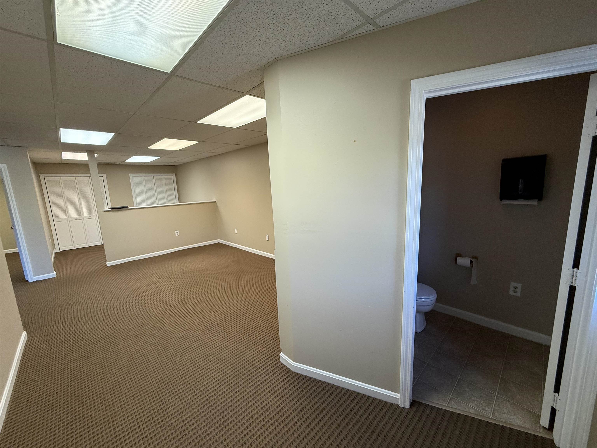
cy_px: 224
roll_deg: +2.5
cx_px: 298
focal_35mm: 14
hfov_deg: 102.1
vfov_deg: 85.7
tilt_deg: -9.1
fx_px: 241
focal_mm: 2.22
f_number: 2.2
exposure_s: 1/120
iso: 160
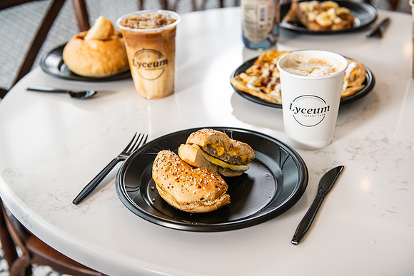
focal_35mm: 50
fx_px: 575
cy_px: 138
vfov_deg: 27.0
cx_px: 207
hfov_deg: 39.6
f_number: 4
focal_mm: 50
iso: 800
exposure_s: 1/200
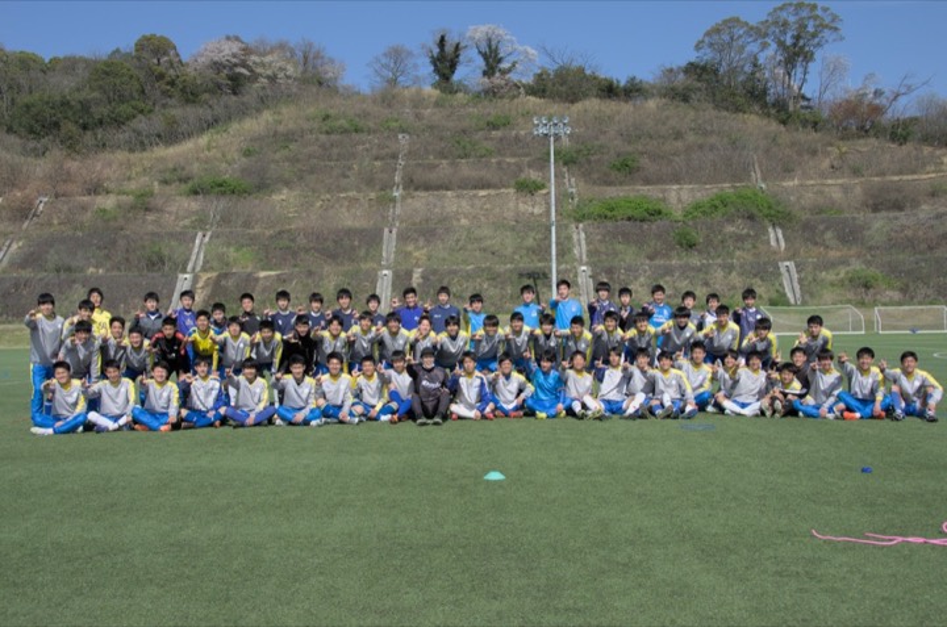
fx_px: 945
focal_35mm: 36
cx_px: 474
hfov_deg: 53.2
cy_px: 314
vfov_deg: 36.7
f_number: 8
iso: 100
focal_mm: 24
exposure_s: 1/250
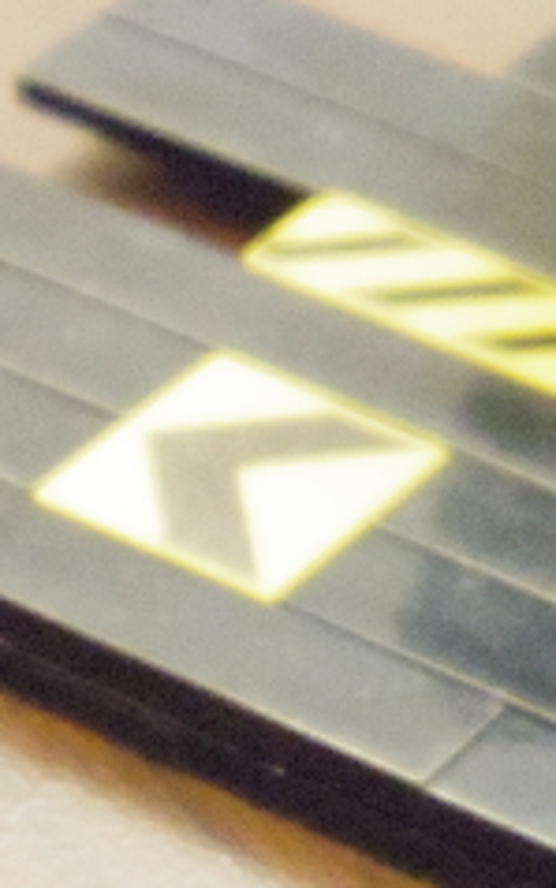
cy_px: 265
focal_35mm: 216
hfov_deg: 5.9
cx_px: 1082
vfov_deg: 9.7
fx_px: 5230
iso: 5000
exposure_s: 1/80
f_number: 4.5
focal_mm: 14.6
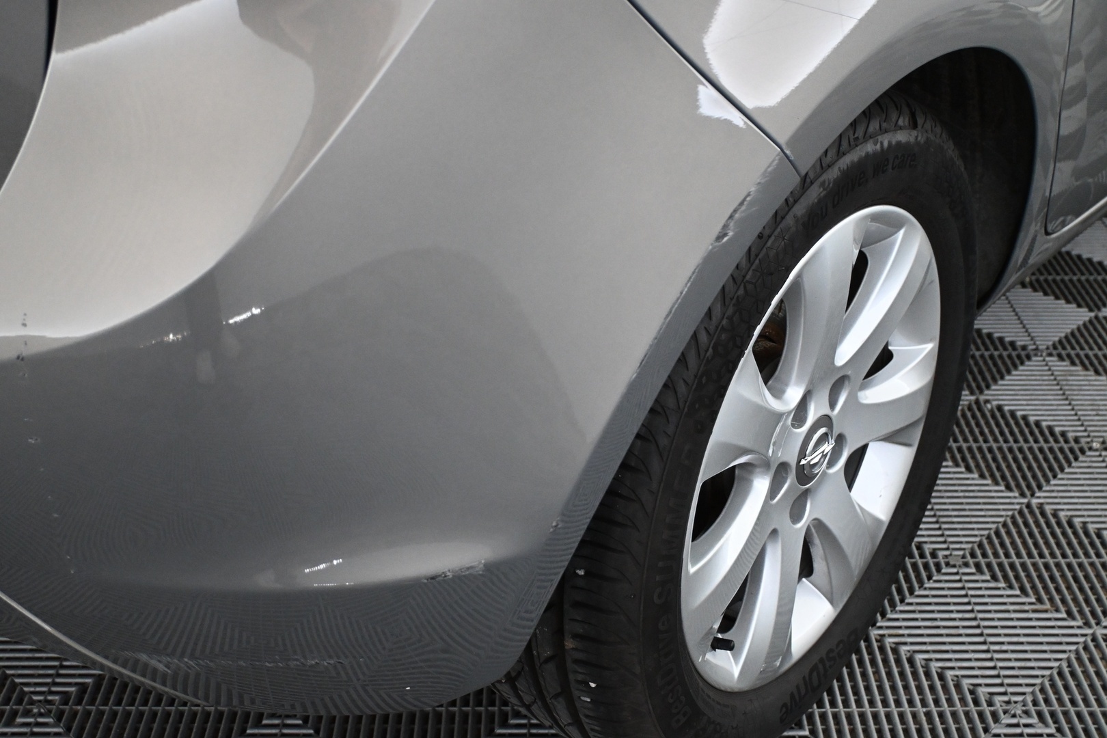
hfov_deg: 43.6
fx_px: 1384
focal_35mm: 45
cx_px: 554
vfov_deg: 29.9
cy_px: 369
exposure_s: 1/80
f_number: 4.8
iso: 3200
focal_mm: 30
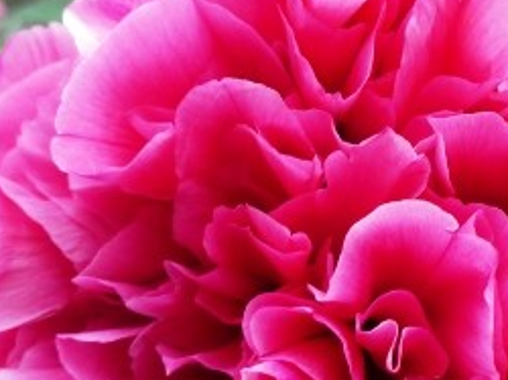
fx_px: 1158
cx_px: 304
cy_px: 215
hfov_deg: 24.7
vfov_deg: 18.6
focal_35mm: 79
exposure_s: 1/125
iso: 80
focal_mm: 7.9
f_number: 2.5
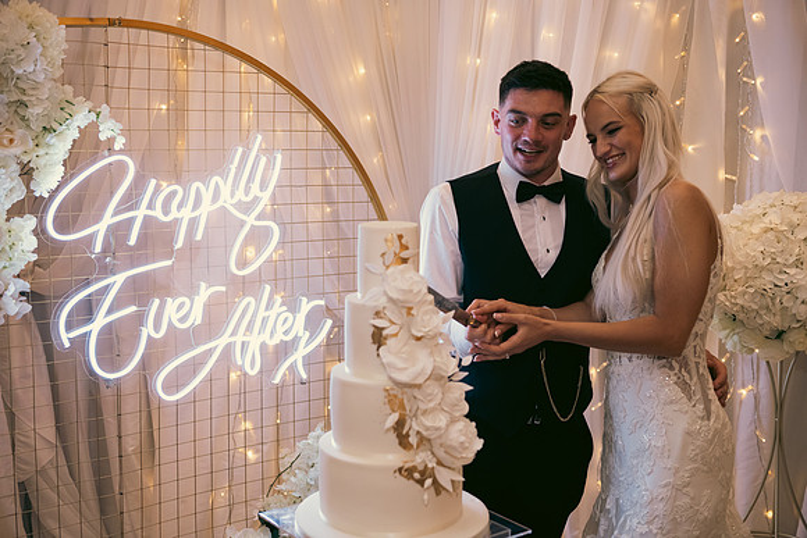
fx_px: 1009
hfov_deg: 43.6
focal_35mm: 45
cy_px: 269
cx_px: 404
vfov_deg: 29.9
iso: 640
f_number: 3.5
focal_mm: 45
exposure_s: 1/160
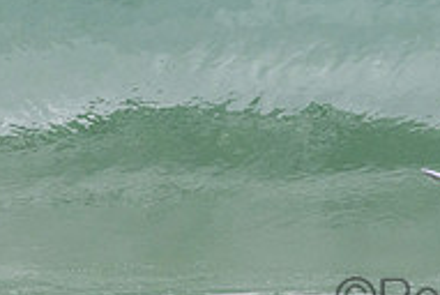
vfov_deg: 0.7
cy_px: -84
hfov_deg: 1.1
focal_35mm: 1848
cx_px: 514
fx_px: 22621
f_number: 11
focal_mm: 610
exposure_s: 1/2000
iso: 3600
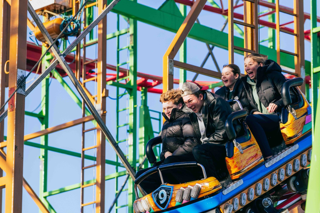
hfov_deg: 8.4
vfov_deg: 5.6
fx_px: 2169
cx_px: 178
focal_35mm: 244
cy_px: 121
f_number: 6.3
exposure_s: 1/1250
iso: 500
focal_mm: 200
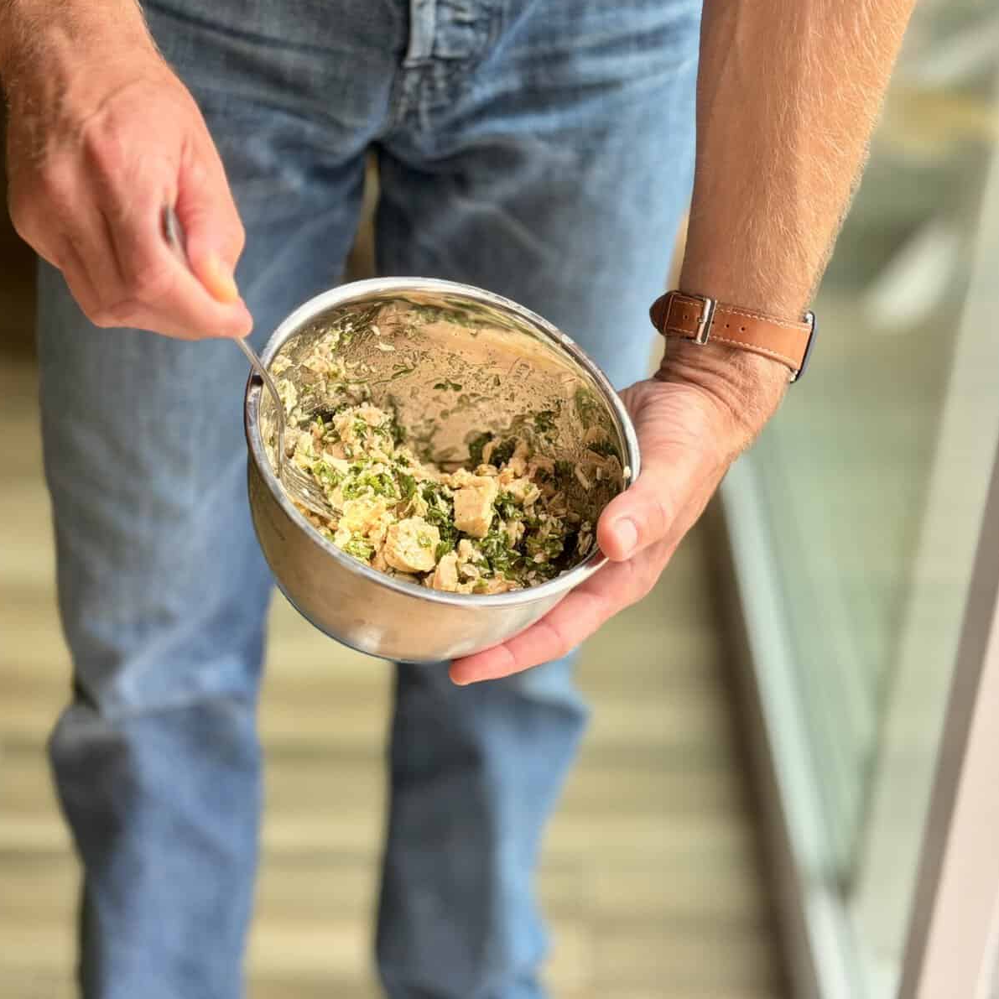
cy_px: 497
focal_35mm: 57
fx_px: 1861
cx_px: 408
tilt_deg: -32.3
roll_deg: -0.5
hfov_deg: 30.0
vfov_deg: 30.0
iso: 64
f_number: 1.78
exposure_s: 1/252
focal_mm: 6.76
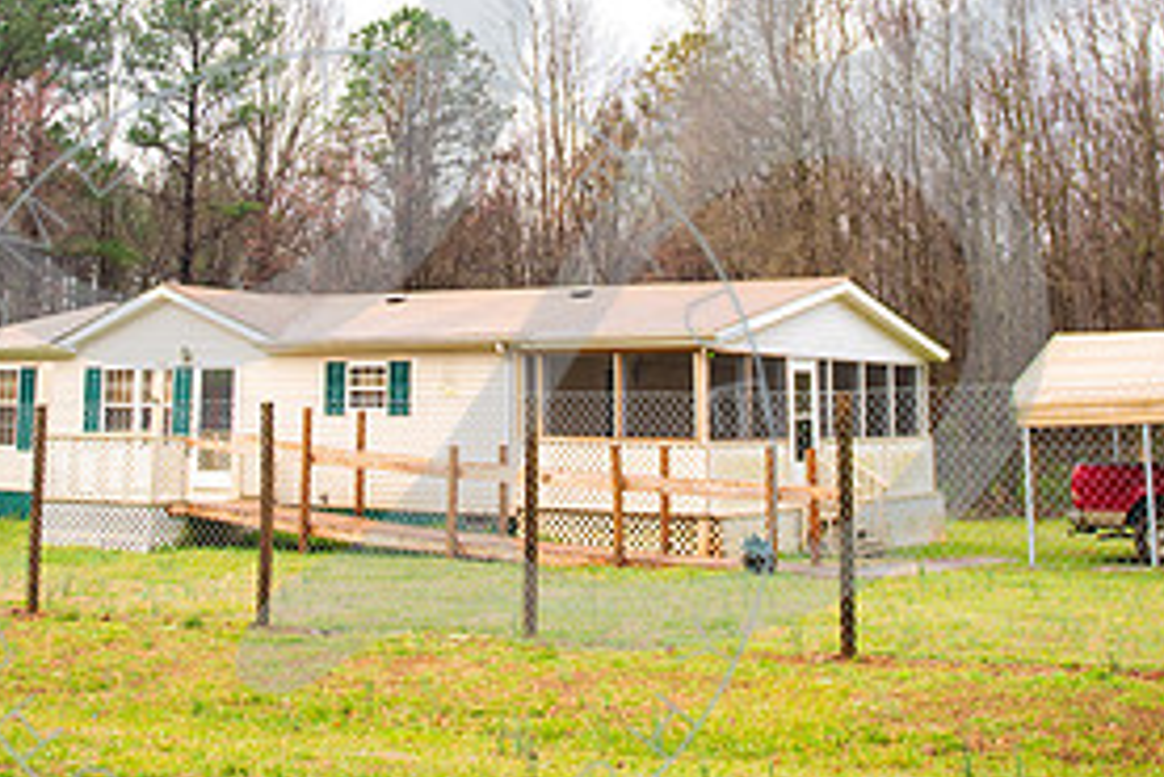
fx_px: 1650
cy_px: 128
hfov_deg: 38.9
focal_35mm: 51
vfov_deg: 25.9
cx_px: 555
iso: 200
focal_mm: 24
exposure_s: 1/400
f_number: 2.8
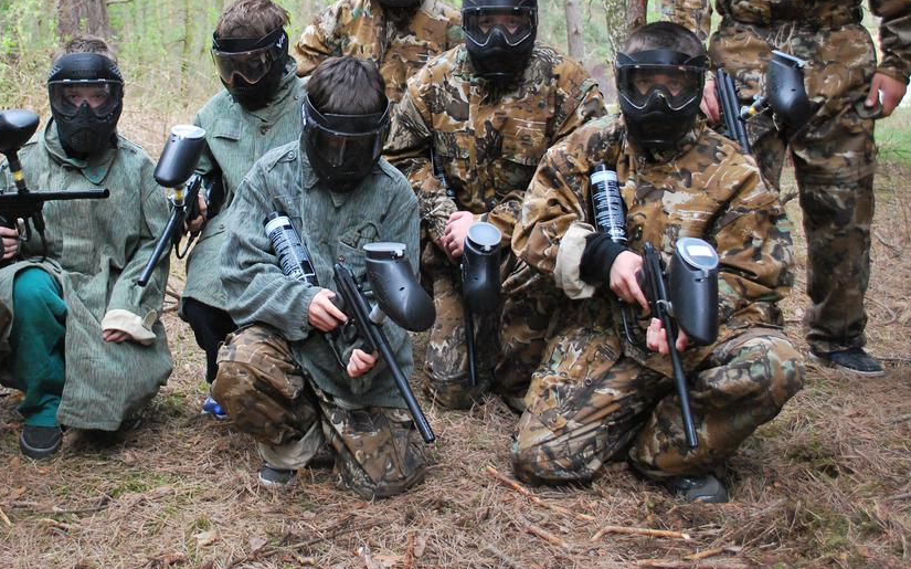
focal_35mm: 49
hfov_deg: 40.5
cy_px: 133
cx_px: 293
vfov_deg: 26.0
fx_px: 1216
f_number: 4
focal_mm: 22
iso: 800
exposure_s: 1/160
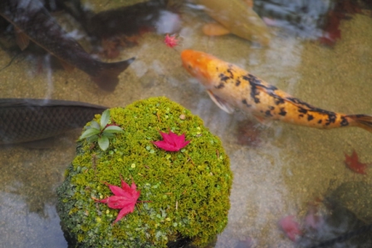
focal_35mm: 45
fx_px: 465
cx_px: 186
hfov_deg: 43.6
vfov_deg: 29.9
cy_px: 124
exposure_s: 1/40
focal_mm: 30
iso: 200
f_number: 2.8
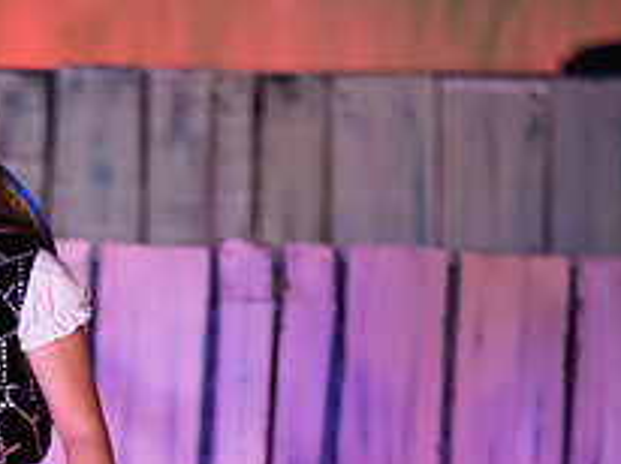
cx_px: -60
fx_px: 8977
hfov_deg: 4.0
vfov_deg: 3.0
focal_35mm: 501
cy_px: 387
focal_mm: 185
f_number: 2.8
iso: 560
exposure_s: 1/200
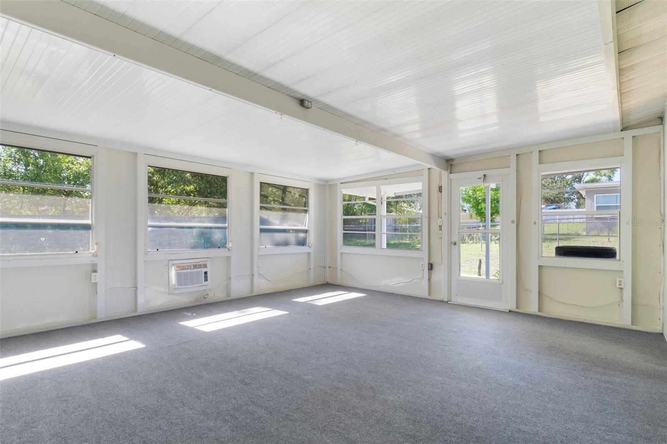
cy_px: 222
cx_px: 334
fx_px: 333
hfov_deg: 90.0
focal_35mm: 18
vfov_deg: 67.4
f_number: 8
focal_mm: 12
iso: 320
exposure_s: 1/2
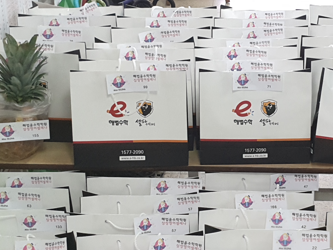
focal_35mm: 56
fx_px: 539
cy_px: 146
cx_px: 270
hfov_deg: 33.3
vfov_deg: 26.1
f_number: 2.4
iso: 200
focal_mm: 4.3
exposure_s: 1/60
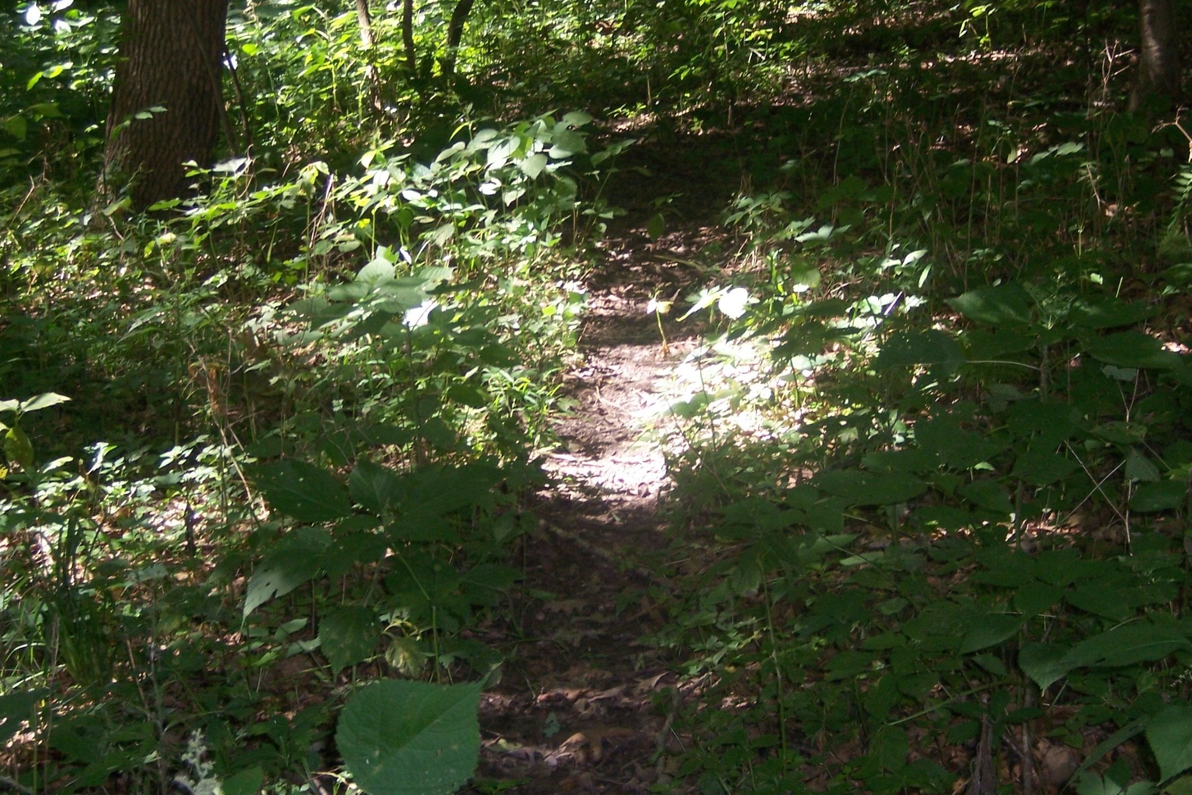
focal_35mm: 79
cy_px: 387
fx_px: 2616
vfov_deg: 17.3
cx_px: 583
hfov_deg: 25.7
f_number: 4.3
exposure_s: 1/90
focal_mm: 12.1
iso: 140
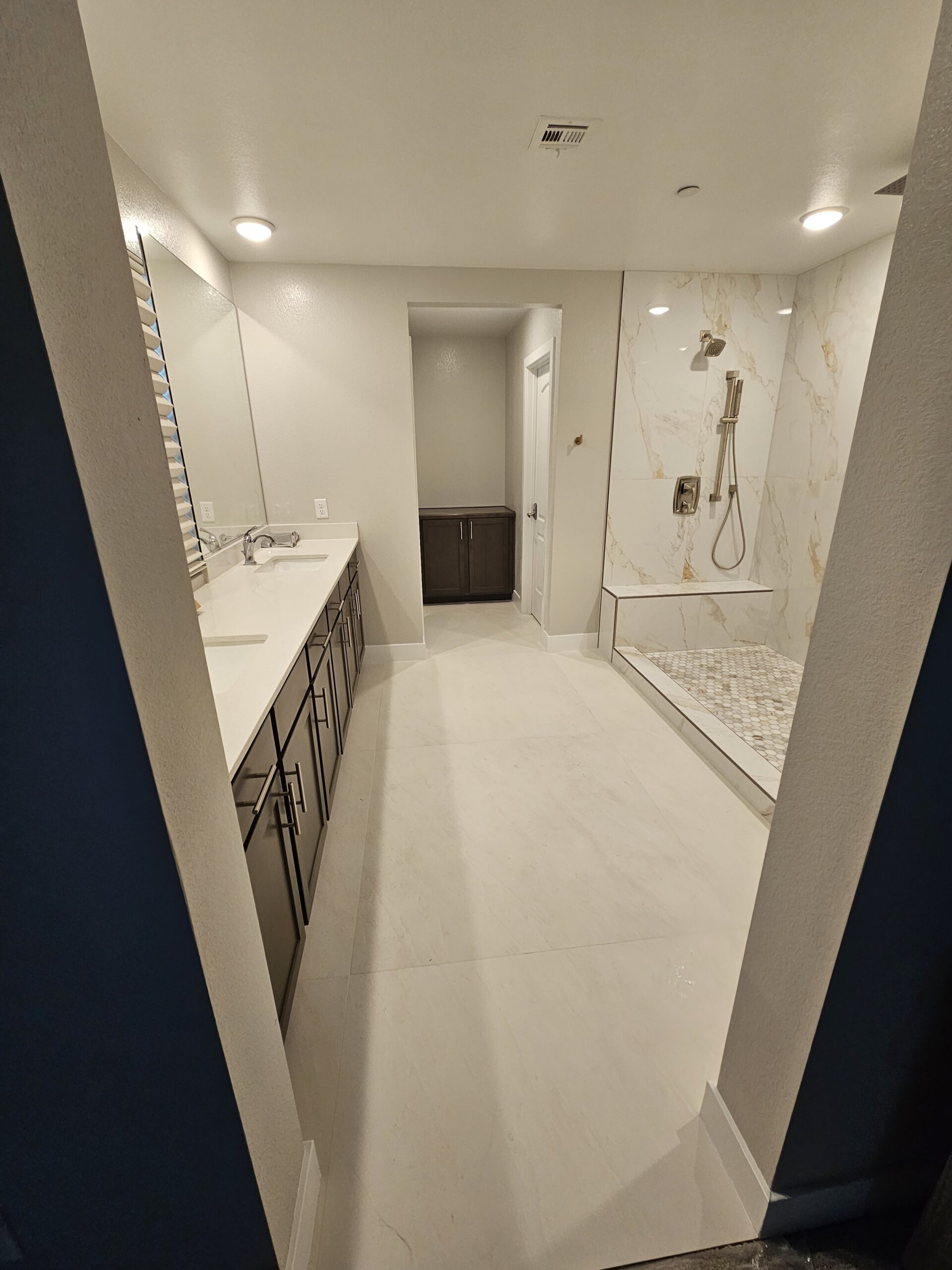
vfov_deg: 106.2
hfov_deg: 89.9
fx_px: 477
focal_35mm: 13
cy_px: 635
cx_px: 476
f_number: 2.2
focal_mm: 2.2
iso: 125
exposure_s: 1/60
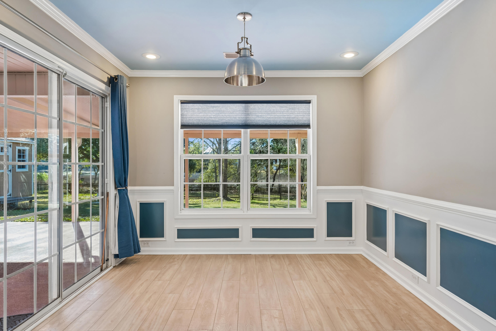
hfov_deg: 81.2
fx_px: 289
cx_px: 248
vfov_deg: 59.5
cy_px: 166
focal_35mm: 21
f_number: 7.1
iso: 400
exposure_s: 1/30
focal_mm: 21
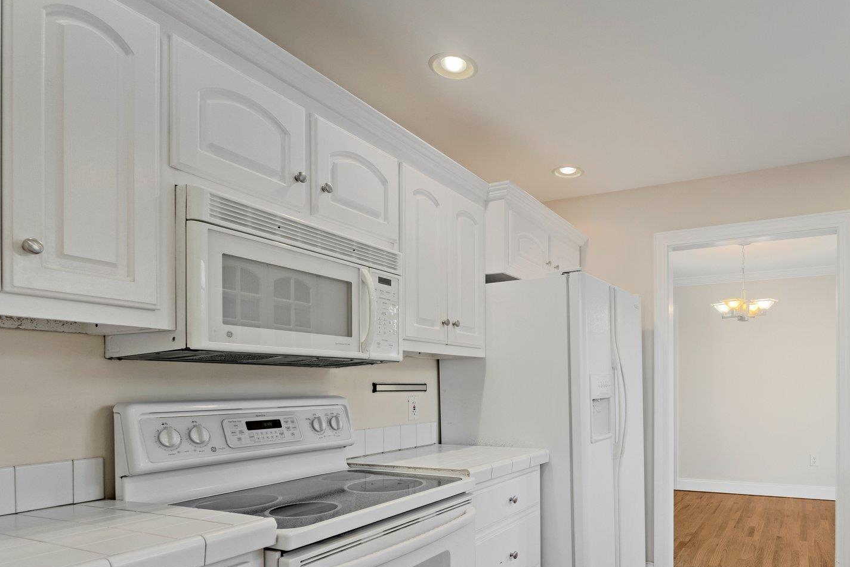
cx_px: 577
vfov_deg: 54.3
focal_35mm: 23
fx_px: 543
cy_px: 366
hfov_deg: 73.4
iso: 250
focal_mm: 16
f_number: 8
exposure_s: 1/1.25
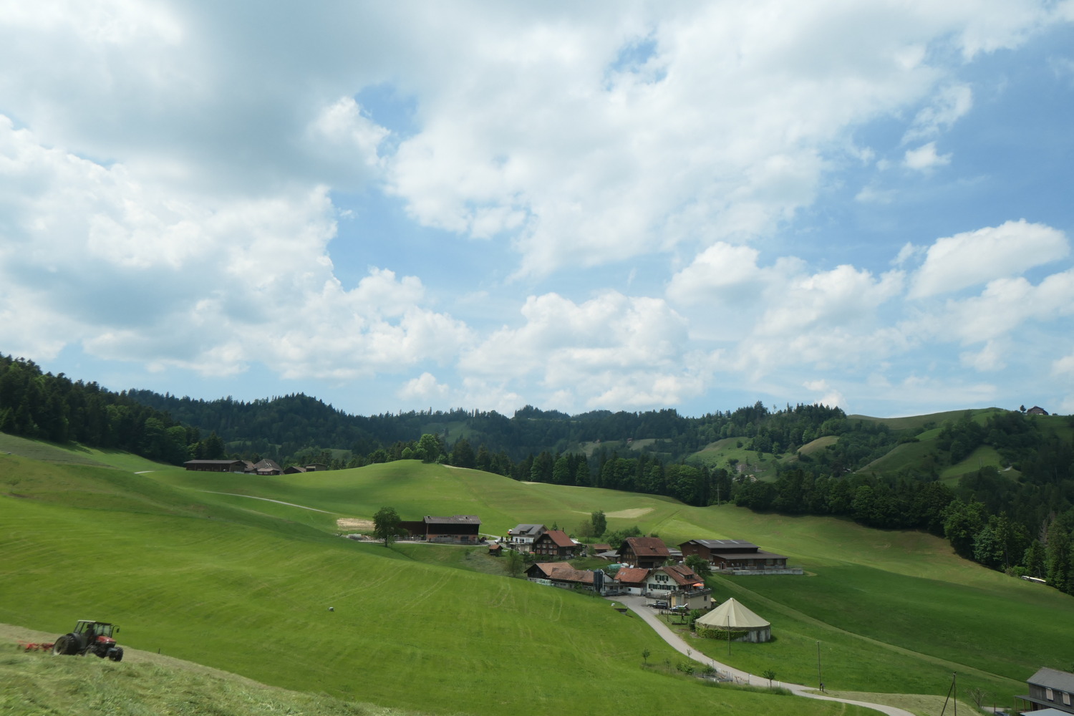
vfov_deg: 53.1
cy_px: 358
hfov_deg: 73.7
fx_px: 716
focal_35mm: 24
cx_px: 537
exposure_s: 1/1000
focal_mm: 8.8
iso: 200
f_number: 6.3
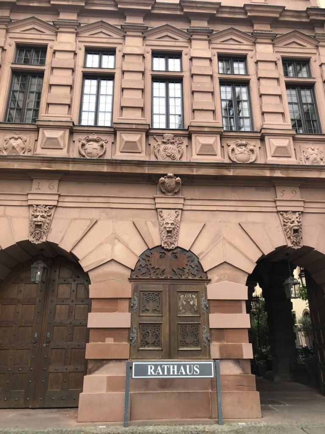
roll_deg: -0.1
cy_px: 217
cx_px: 162
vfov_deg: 63.4
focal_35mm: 28
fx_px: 351
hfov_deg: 49.7
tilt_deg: +22.7
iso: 32
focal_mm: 4
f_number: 1.8
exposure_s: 1/30
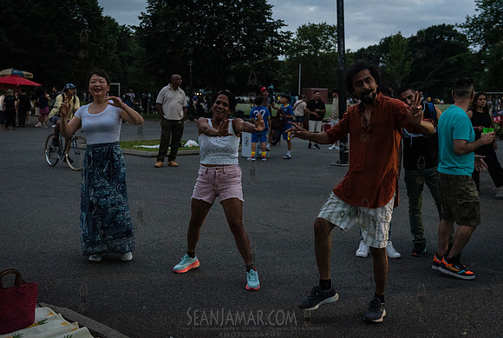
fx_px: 639
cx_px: 238
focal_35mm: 46
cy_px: 156
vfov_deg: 29.6
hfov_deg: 43.0
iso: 6400
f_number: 3.5
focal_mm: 42
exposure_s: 1/250
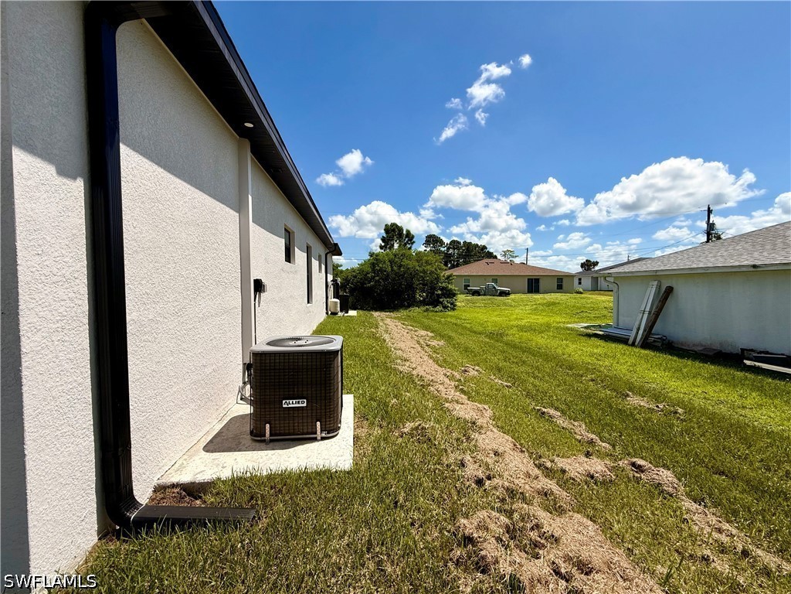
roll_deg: -0.6
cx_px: 396
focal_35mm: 14
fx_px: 320
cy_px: 297
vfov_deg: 85.7
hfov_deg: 102.1
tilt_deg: -0.8
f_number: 2.2
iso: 50
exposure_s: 1/3663
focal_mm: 2.22
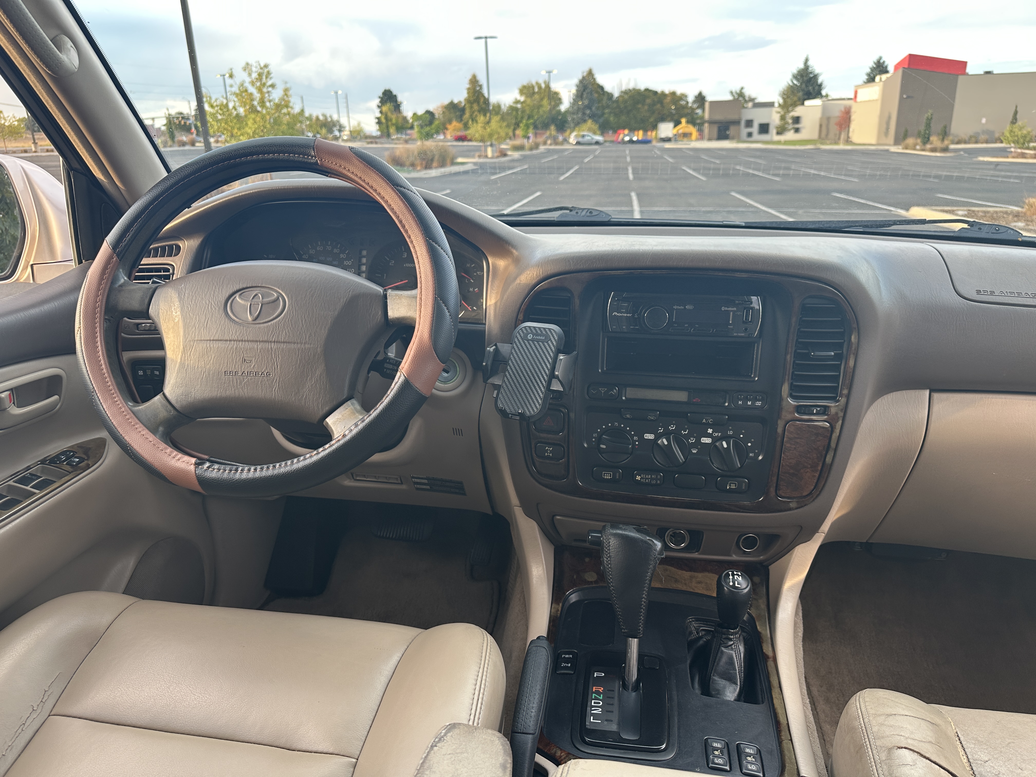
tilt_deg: -18.8
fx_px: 718
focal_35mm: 24
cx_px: 518
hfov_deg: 71.6
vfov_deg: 56.8
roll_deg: +1.8
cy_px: 388
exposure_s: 1/121
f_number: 1.78
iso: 80
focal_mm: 6.86
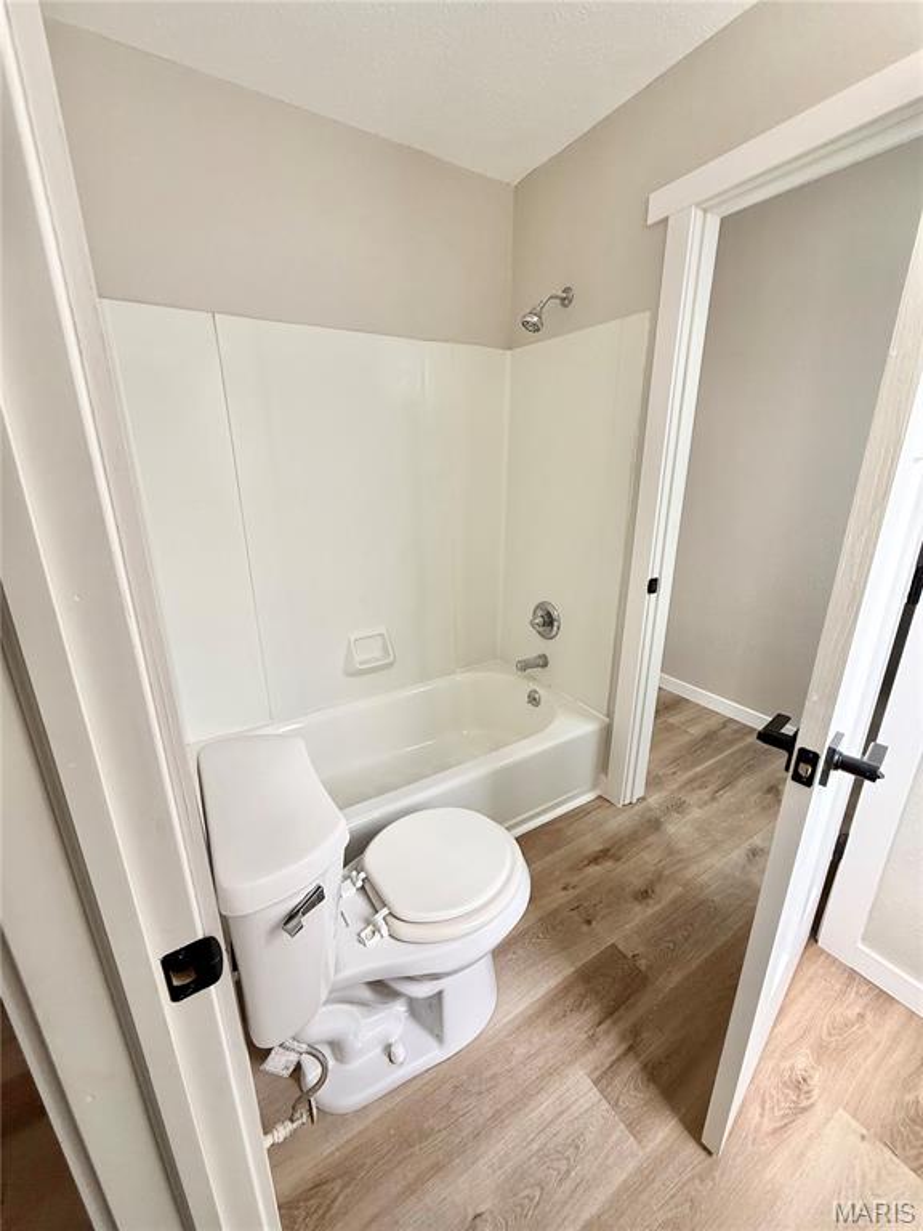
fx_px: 498
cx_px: 462
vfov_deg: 102.1
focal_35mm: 14
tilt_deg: -17.5
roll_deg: -0.5
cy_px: 616
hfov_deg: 85.7
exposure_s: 1/99
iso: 200
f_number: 2.2
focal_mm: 2.22
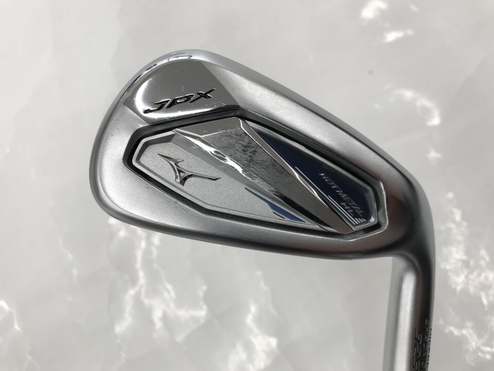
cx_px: 247
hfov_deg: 63.4
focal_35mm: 28
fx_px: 400
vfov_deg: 49.7
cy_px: 186
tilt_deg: -71.7
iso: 32
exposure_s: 1/120
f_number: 1.8
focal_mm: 3.99
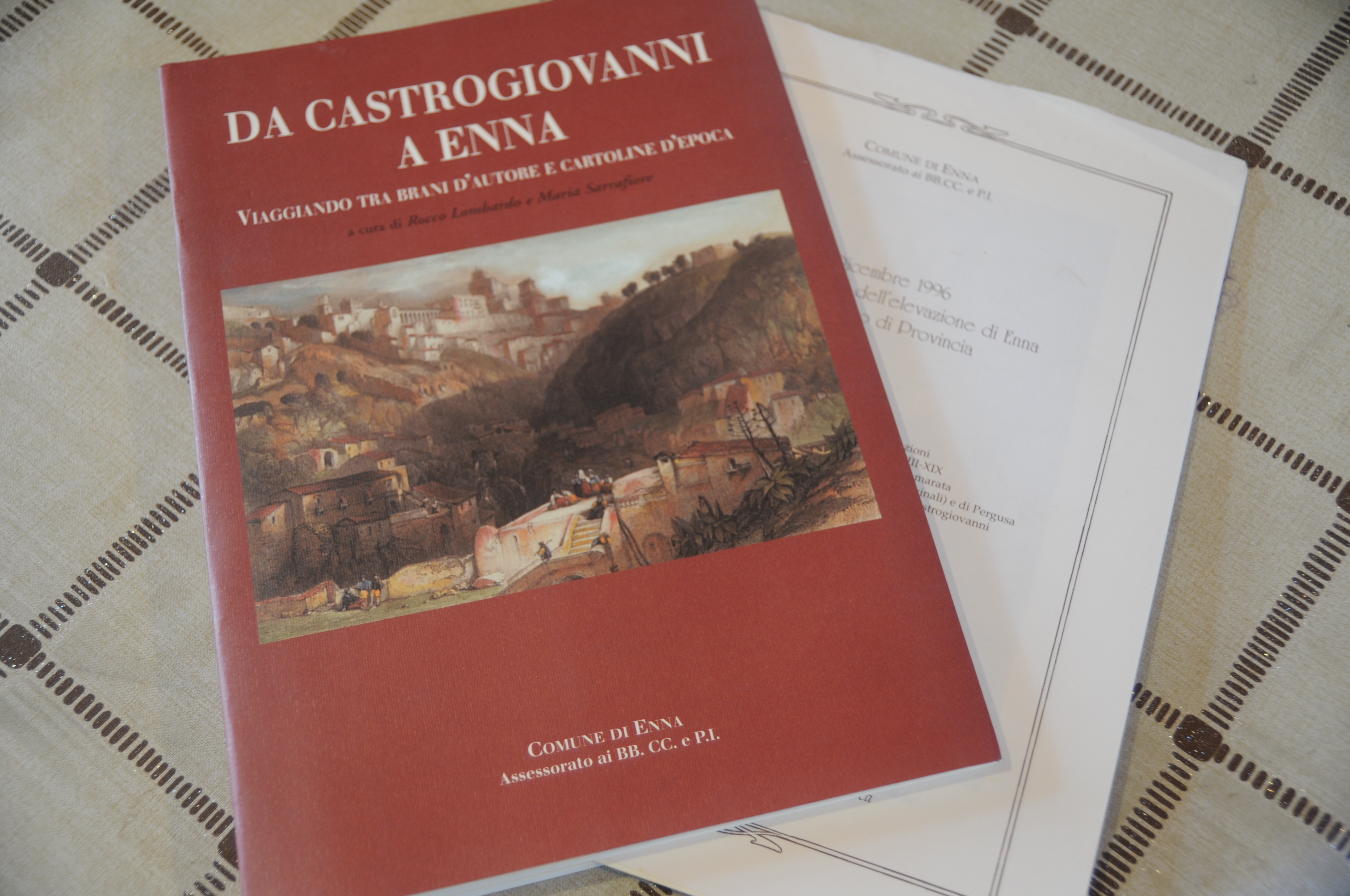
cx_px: 675
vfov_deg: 30.8
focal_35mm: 44
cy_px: 448
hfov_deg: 45.0
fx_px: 1629
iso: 200
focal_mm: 29
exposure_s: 1/40
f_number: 3.2
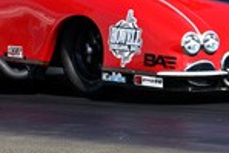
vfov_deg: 2.7
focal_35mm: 513
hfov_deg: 4.0
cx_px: 48
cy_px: -63
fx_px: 3270
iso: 160
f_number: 5.6
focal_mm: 102
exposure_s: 1/1250
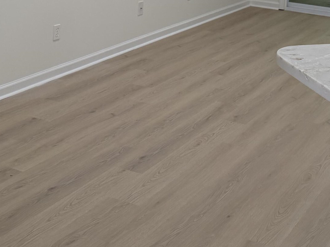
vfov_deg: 20.2
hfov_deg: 28.1
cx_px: 250
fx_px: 648
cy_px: -55
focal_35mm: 68
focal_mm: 6.76
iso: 200
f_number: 1.78
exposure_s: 1/207
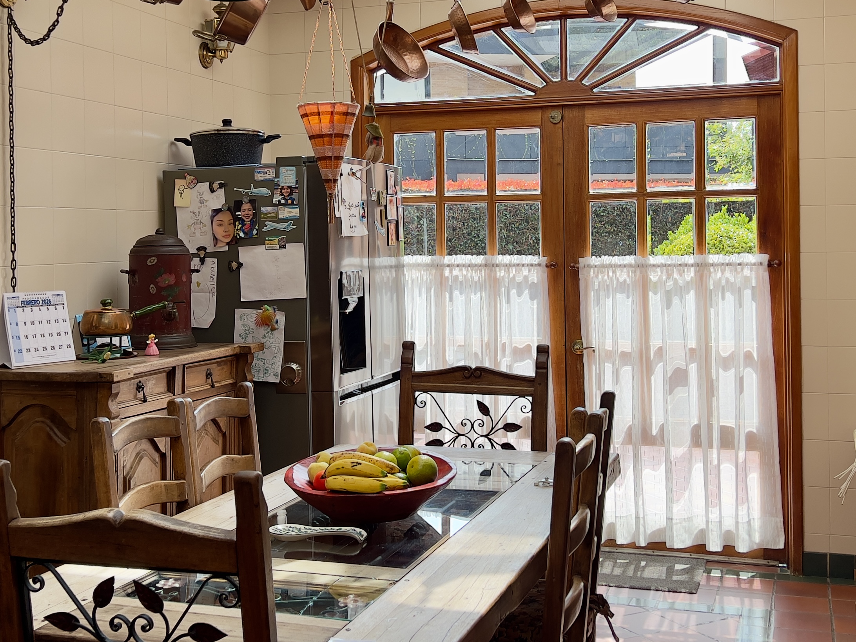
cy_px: 236
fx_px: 1187
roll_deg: +0.5
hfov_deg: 39.7
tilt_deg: +0.2
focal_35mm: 48
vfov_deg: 30.1
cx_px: 414
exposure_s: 1/604
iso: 50
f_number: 1.5
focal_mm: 5.7
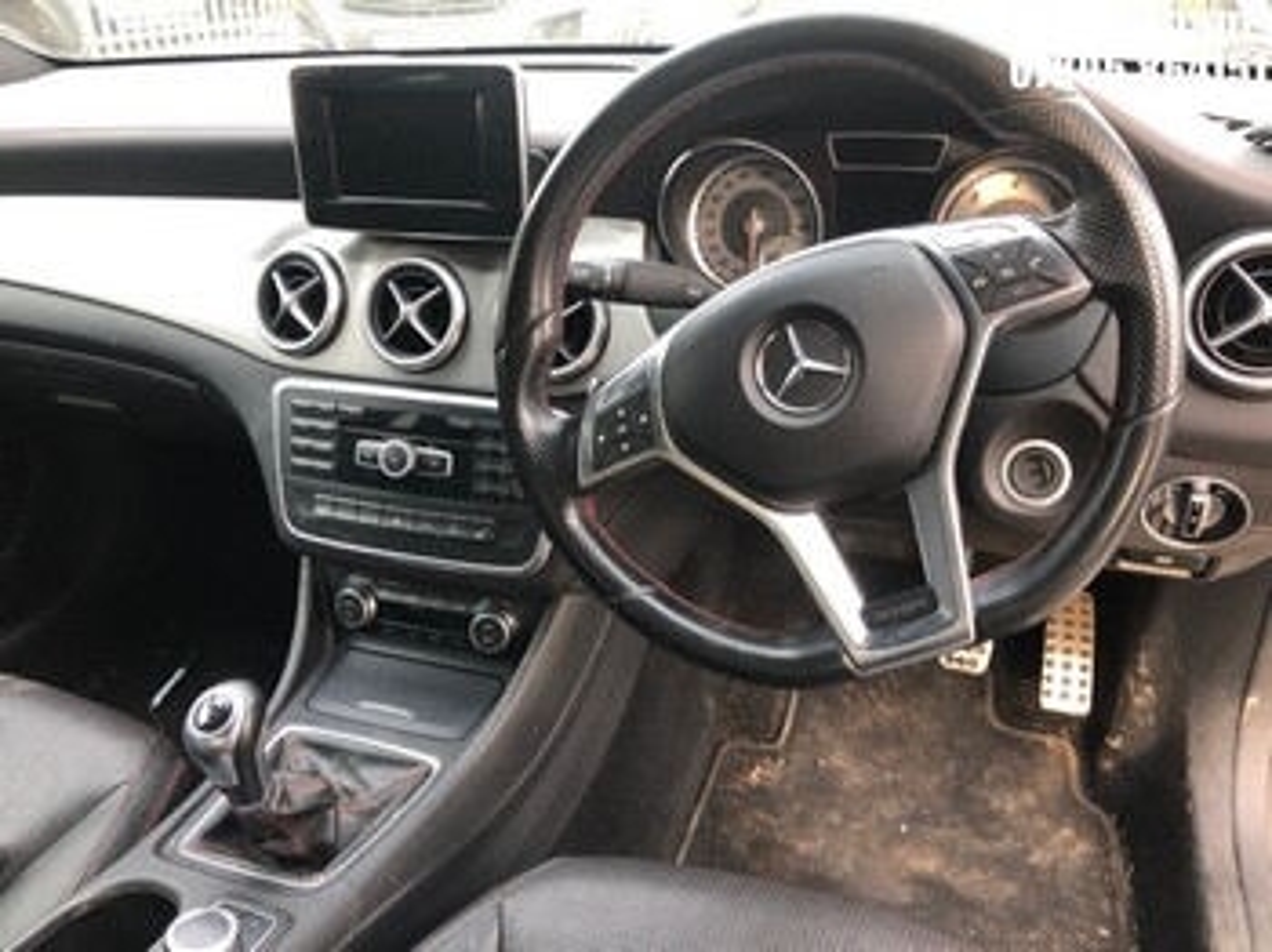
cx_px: 636
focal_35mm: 28
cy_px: 476
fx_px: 1028
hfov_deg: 63.5
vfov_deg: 49.7
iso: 40
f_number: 1.8
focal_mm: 4
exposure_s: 1/30
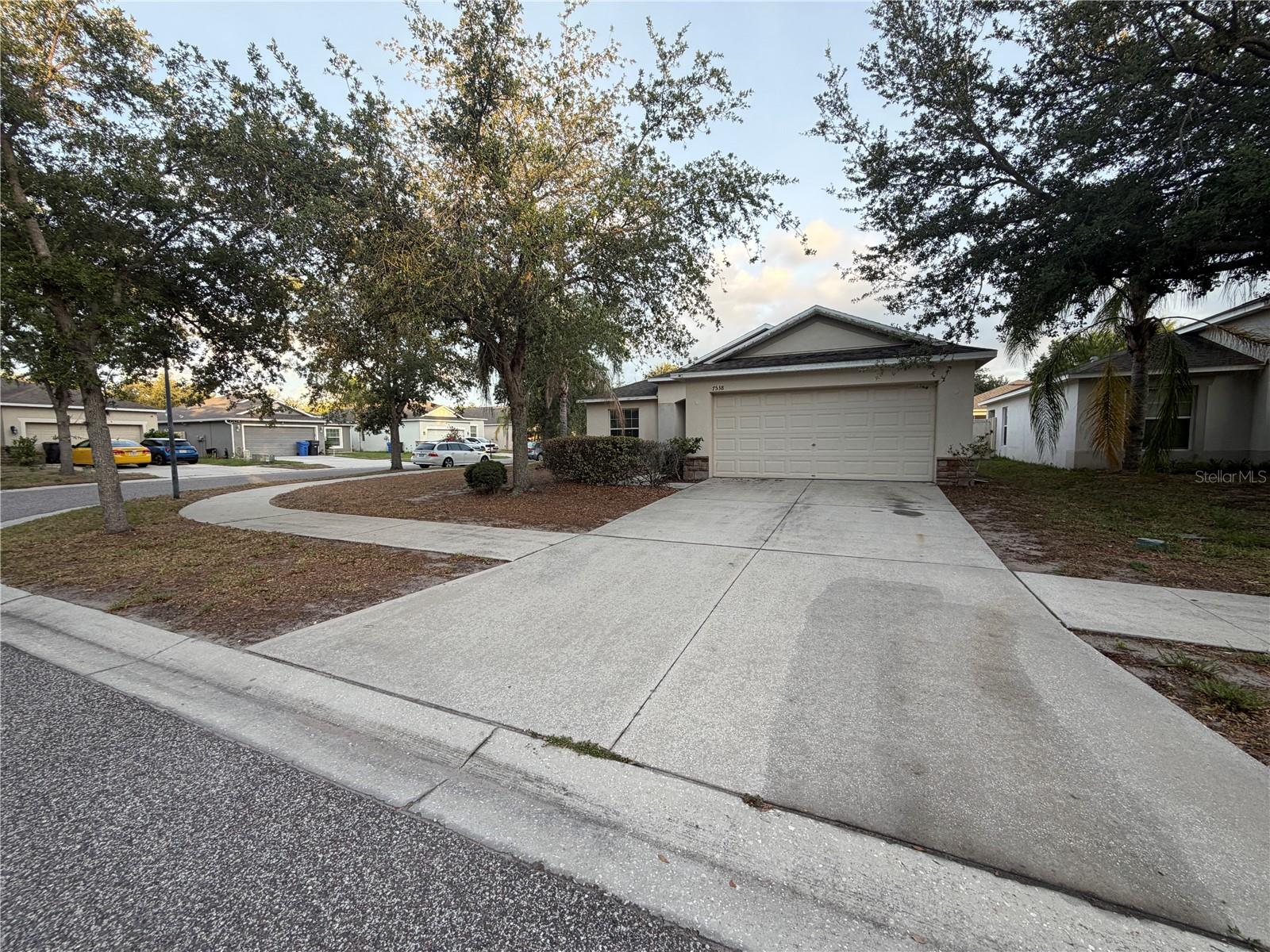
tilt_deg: -2.3
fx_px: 514
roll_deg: +0.7
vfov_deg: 85.7
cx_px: 635
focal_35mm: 14
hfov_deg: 102.1
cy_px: 476
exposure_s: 1/166
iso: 40
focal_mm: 2.22
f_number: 2.2
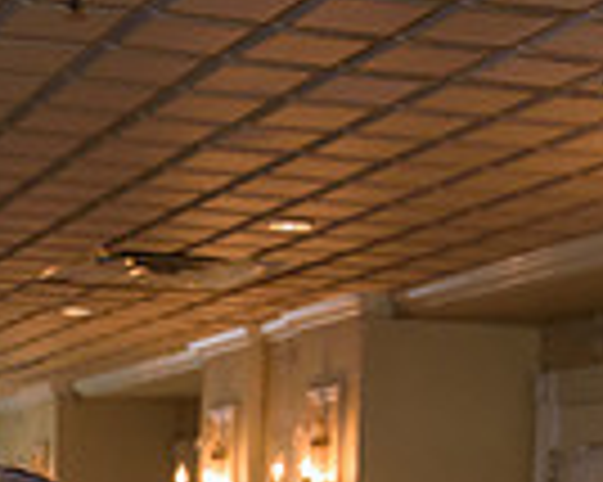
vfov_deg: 12.9
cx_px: -50
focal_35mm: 110
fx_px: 1962
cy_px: 813
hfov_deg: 17.0
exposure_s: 1/125
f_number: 3.2
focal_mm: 27
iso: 1600
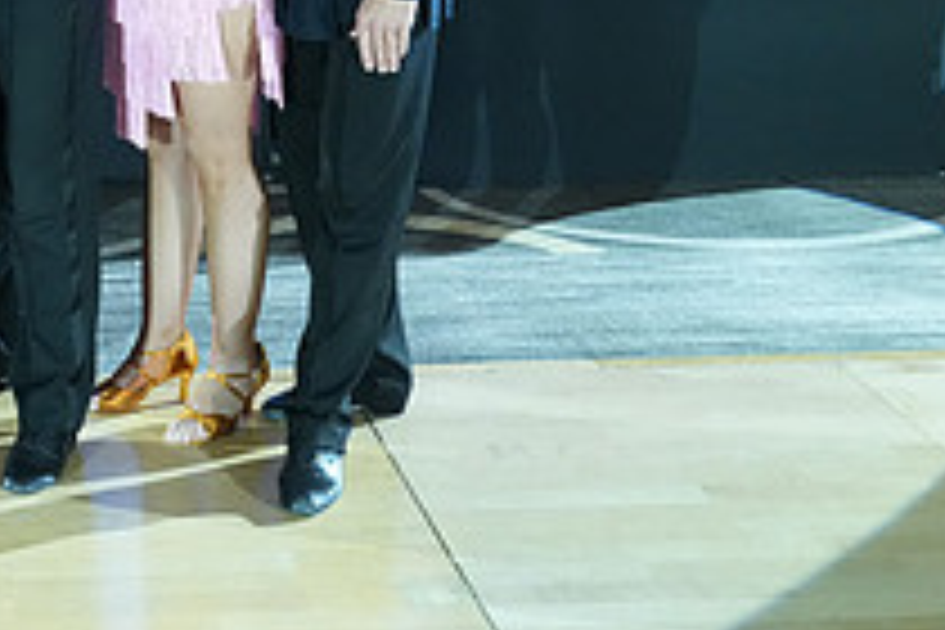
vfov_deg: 18.6
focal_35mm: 69
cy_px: -151
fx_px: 1811
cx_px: -45
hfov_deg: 27.2
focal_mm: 25
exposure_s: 1/250
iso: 4000
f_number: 5
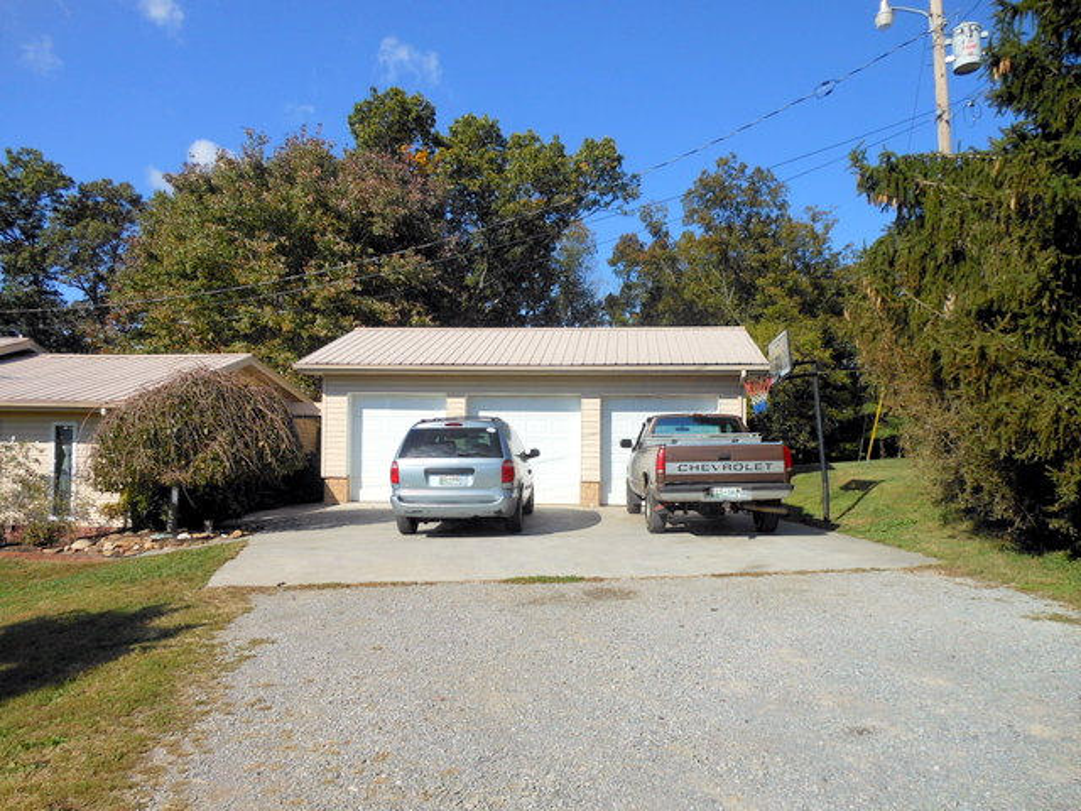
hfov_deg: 69.4
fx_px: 781
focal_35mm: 25
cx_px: 540
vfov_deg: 54.9
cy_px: 406
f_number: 3.2
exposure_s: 1/1500
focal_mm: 4.5
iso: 80
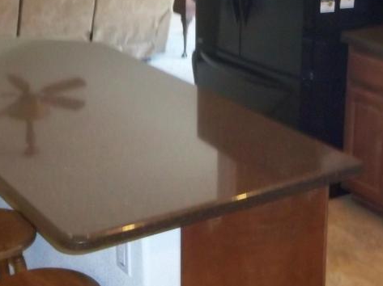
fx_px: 862
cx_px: 134
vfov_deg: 18.5
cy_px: 27
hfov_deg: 24.9
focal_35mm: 78
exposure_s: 1/30
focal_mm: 6.5
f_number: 3.1
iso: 320
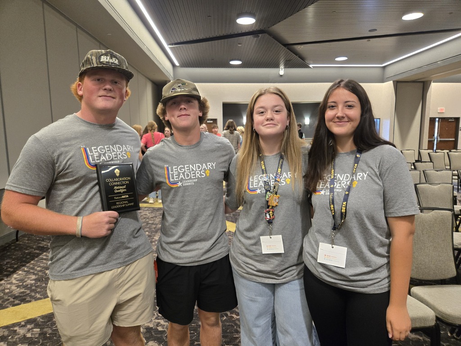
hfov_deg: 73.9
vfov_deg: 58.9
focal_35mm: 23
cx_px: 230
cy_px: 173
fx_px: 306
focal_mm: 5.4
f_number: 1.8
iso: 500
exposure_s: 1/120
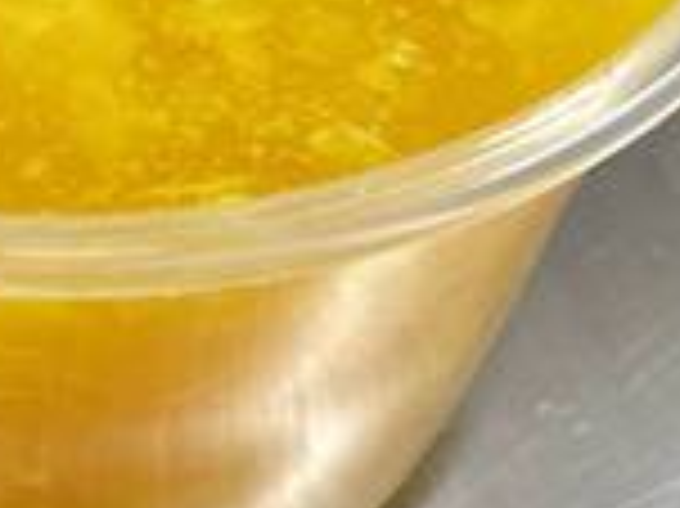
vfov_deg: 14.0
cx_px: -117
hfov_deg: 18.5
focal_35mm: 101
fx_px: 1982
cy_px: -184
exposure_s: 1/60
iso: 80
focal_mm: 4.2
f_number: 1.6
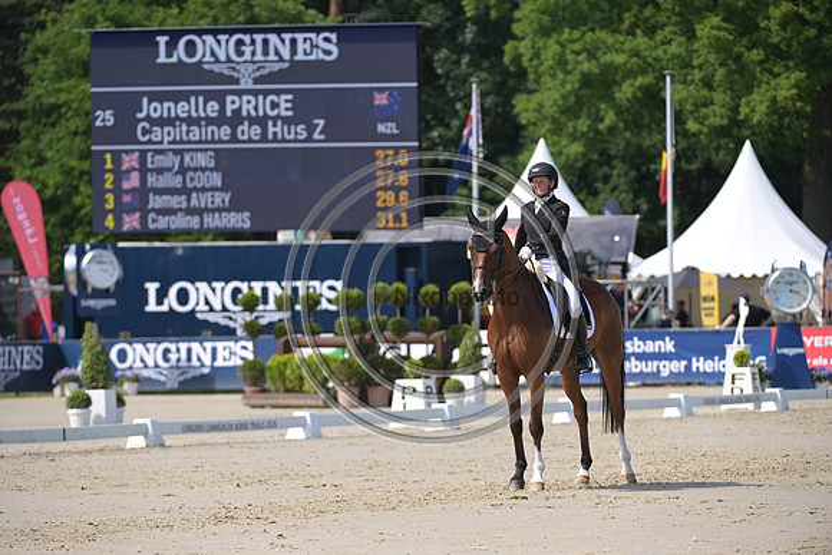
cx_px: 416
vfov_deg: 5.7
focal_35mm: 240
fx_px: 5548
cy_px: 278
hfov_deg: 8.6
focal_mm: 240
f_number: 5
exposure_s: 1/1250
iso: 320
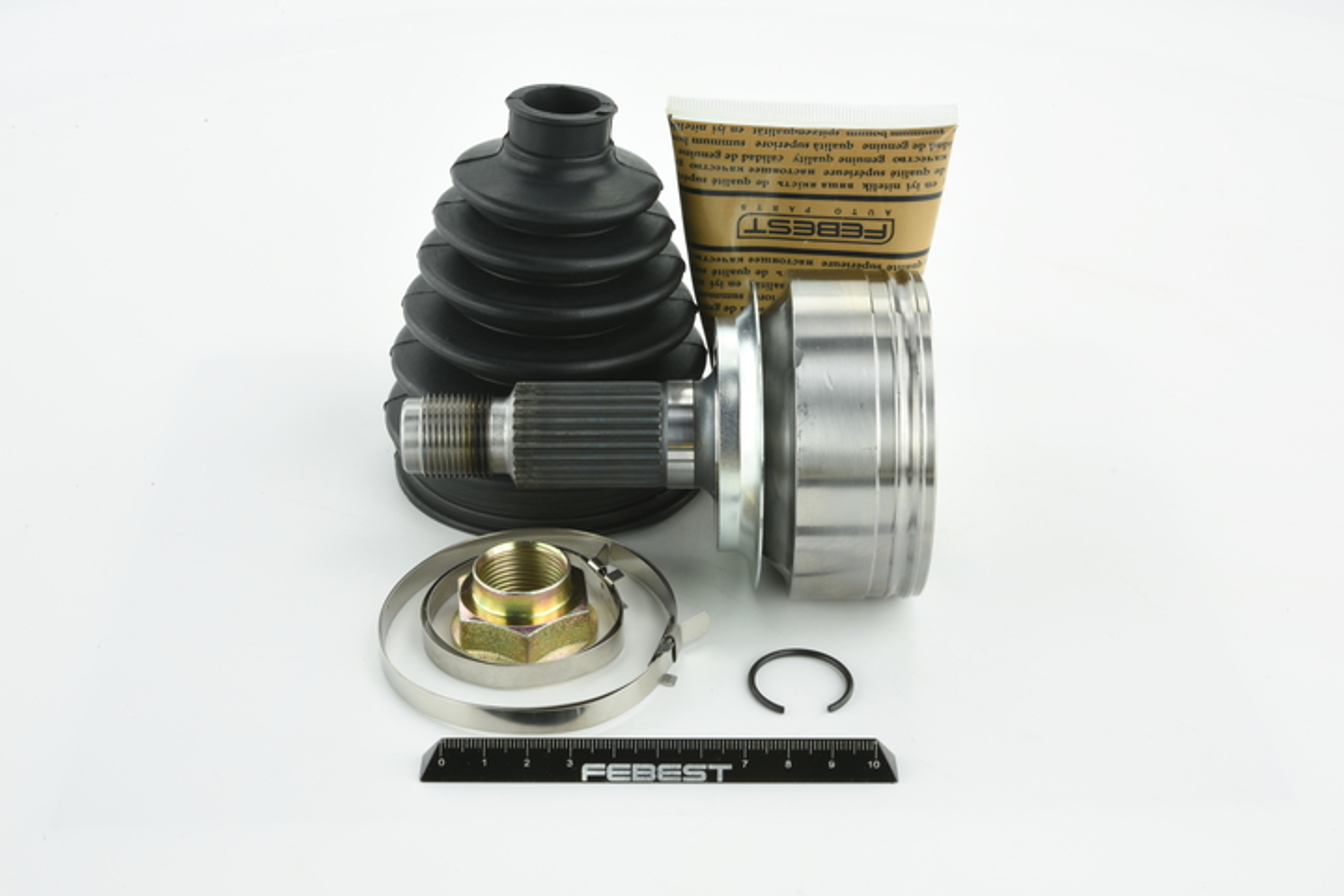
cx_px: 672
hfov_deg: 33.4
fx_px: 2240
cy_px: 448
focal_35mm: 60
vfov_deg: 22.6
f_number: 29
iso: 64
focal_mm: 60
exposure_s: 1/2
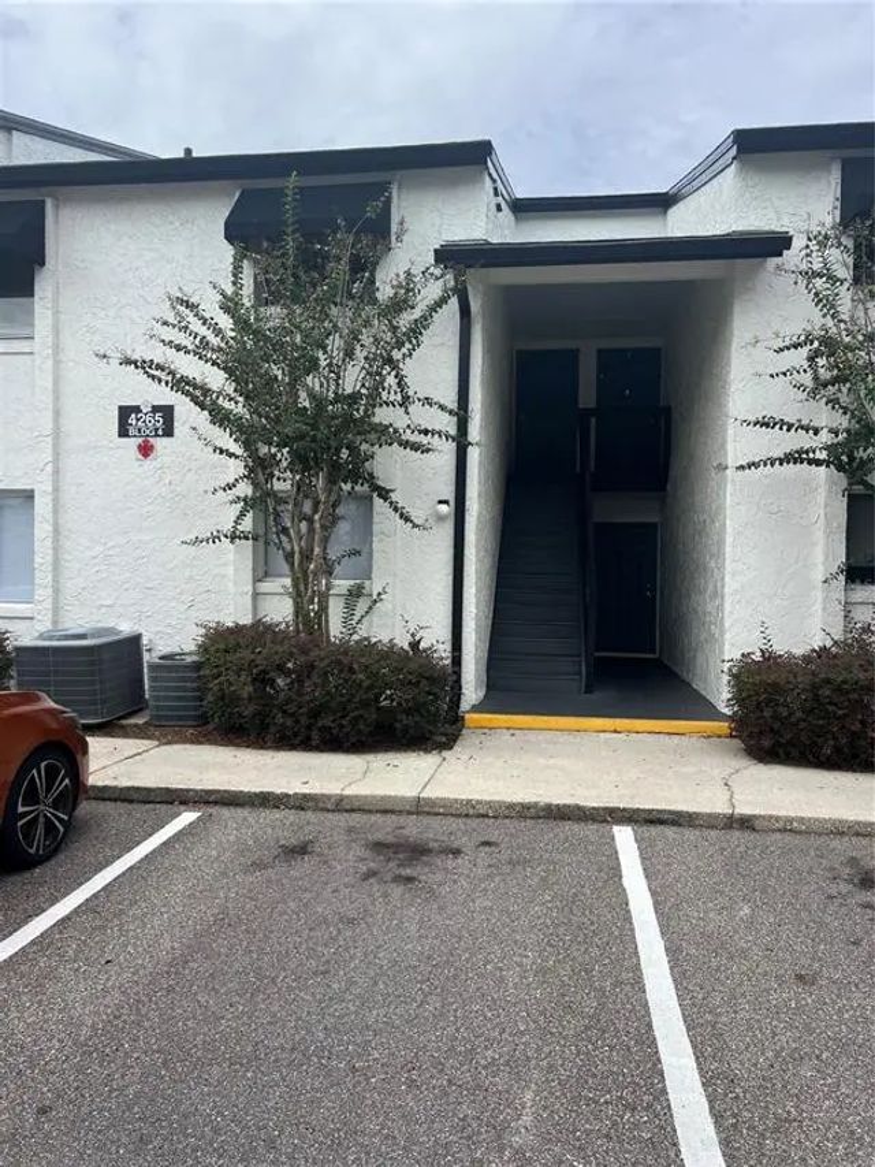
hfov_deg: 53.1
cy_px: 584
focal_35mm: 26
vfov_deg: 67.3
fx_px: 876
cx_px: 438
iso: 50
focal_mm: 5.7
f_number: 1.5
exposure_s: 1/2513
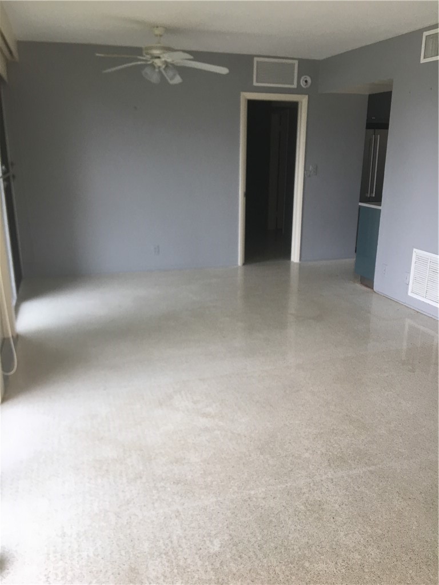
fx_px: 490
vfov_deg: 61.7
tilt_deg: -16.2
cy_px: 292
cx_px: 220
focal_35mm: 29
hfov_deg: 48.2
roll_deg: +0.1
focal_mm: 4.15
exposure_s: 1/40
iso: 32
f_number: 2.2
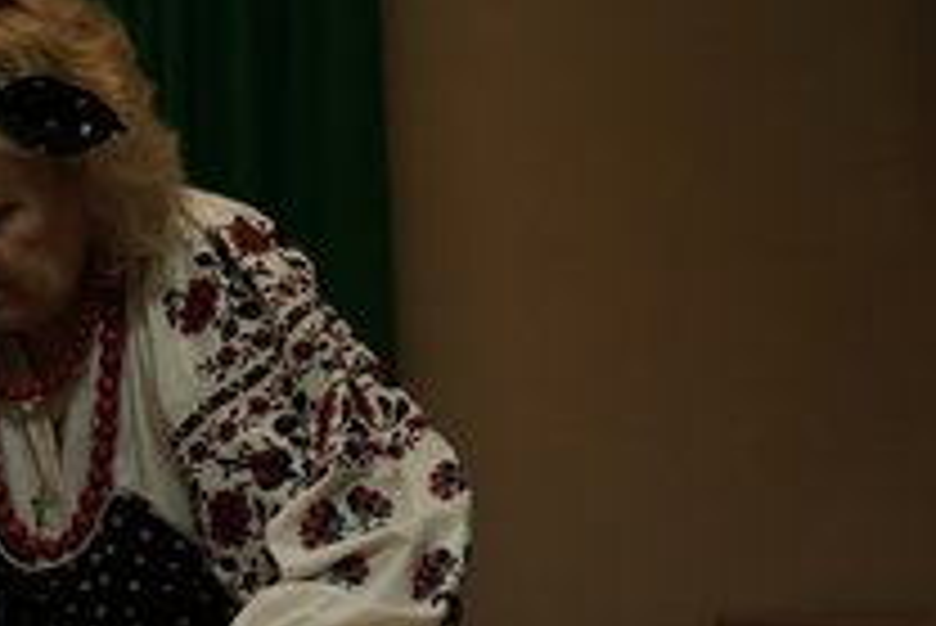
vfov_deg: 14.0
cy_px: 439
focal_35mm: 98
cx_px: 45
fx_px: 2550
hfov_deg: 20.3
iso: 2000
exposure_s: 1/500
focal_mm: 51
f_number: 2.8
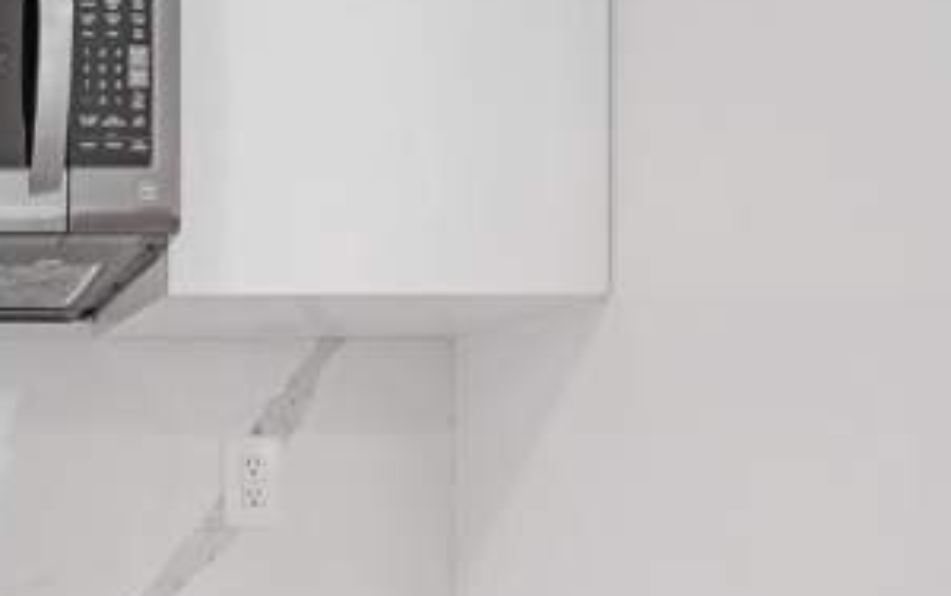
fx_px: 986
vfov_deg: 31.6
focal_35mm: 38
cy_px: 569
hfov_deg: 38.4
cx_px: -187
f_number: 8
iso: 100
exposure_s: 1/6
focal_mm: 14
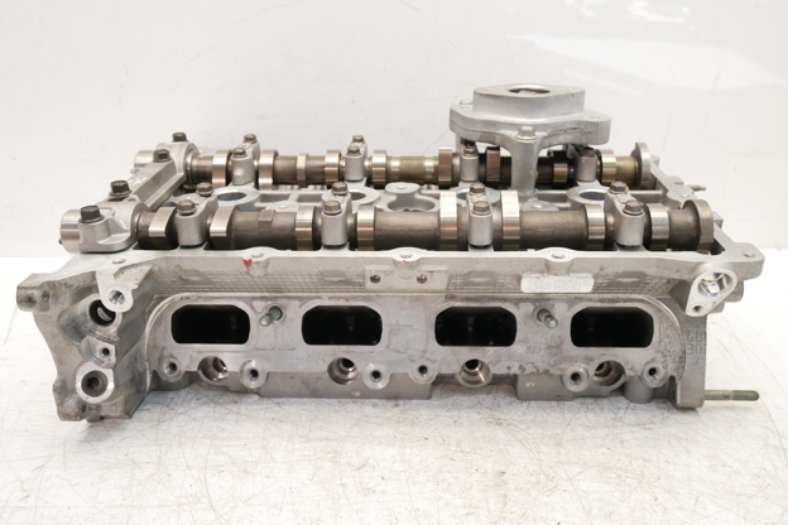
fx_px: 700
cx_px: 395
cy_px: 260
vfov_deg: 41.1
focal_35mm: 32
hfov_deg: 58.7
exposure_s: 1/60
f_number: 3.8
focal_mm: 15
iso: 640
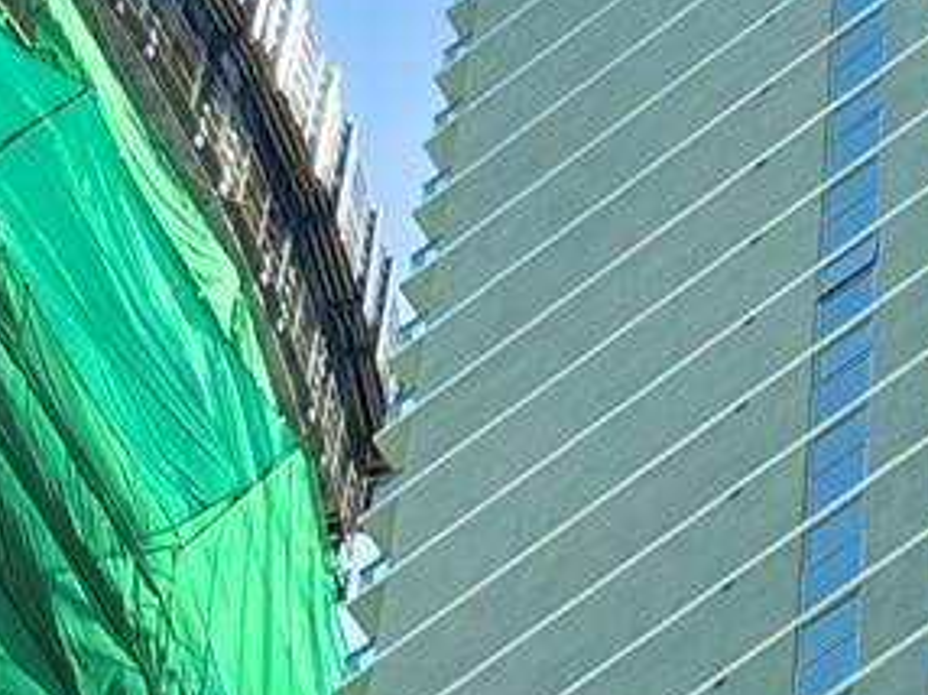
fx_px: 7205
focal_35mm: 269
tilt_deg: +56.4
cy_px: 971
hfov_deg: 7.2
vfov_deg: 5.5
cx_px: 1545
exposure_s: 1/7143
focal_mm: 6.76
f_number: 1.78
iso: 64
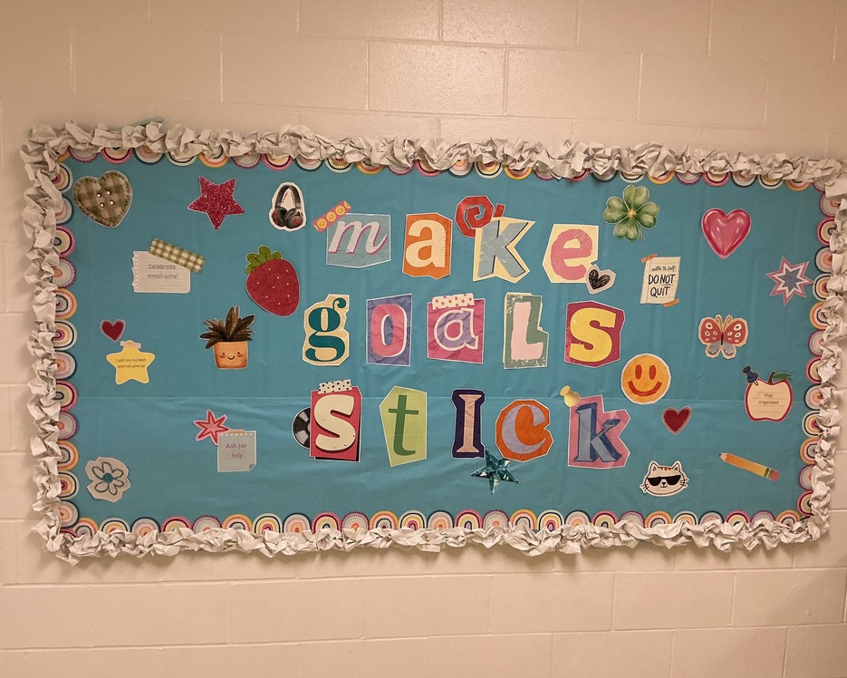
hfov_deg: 57.1
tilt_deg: -6.3
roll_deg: -1.6
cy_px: 344
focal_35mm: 31
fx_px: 777
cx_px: 446
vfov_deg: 47.1
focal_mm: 3
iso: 100
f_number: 1.8
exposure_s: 1/60
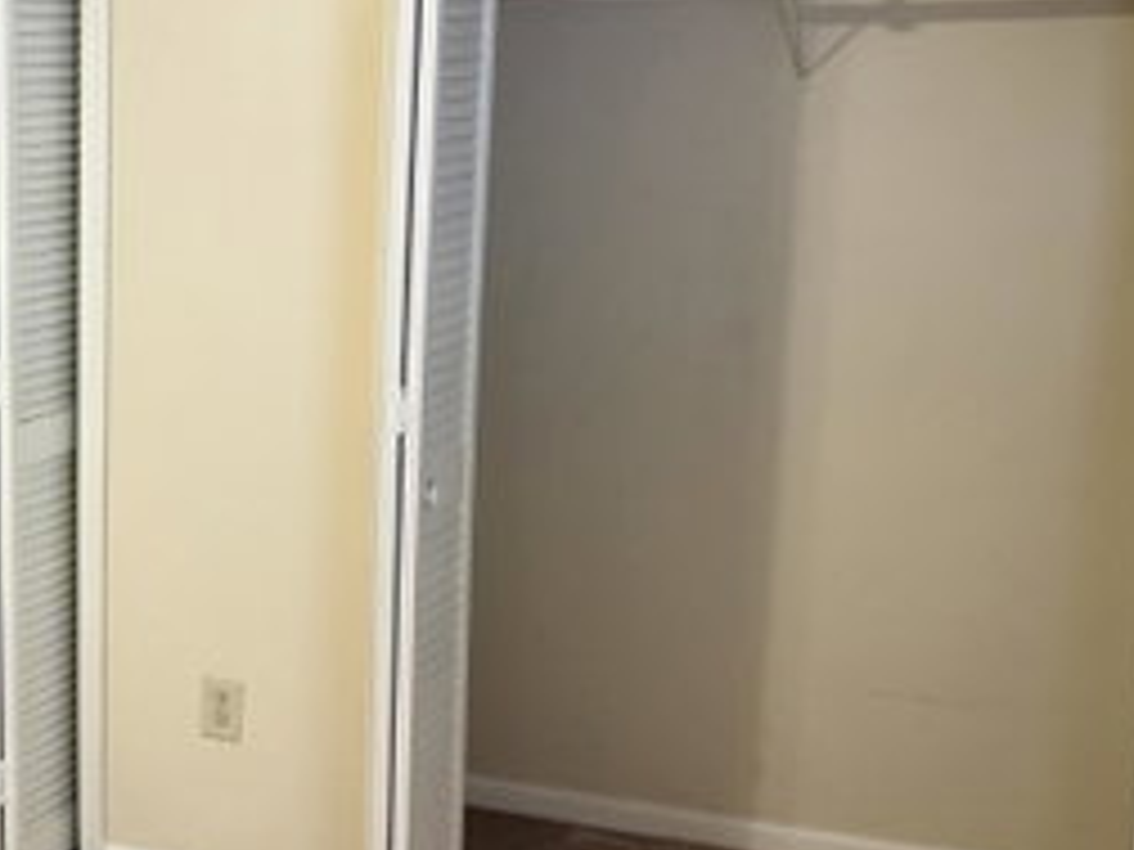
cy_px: 463
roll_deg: +1.3
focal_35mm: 61
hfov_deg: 28.5
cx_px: -142
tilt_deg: -11.2
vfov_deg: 24.0
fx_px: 1998
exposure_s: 1/60
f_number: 1.78
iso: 200
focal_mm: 6.76
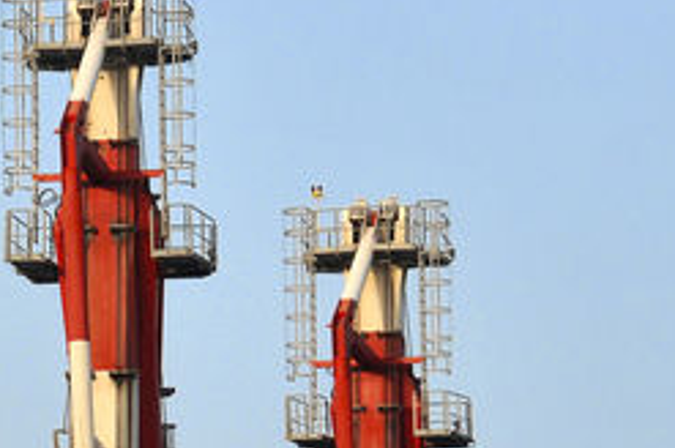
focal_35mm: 382
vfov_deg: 3.6
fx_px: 7153
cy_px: 152
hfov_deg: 5.3
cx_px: -486
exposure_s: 1/500
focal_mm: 70
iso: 200
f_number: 7.1
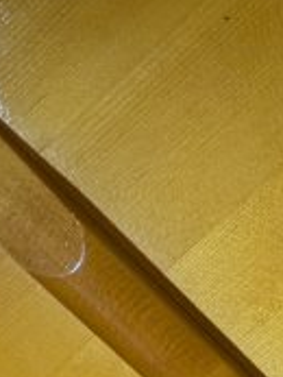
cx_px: 321
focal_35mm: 104
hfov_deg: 13.9
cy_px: 377
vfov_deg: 18.4
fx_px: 1132
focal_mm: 5.43
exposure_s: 1/40
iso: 89
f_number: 1.89
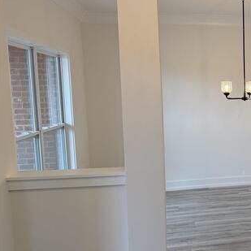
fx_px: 361
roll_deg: +0.2
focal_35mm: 44
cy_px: 128
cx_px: 257
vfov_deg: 38.3
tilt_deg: -6.7
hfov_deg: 34.5
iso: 125
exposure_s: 1/236
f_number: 1.78
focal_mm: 6.76
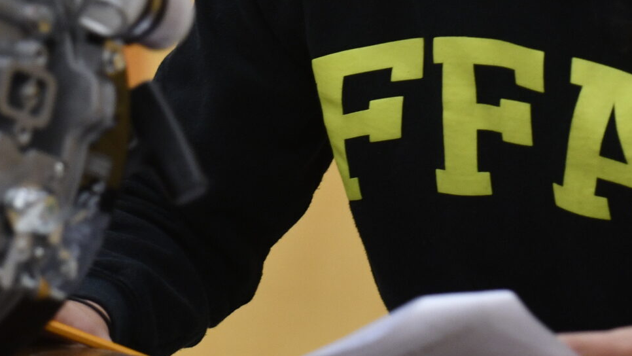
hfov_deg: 4.1
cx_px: 247
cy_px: -114
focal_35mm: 520
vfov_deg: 2.3
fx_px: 8723
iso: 800
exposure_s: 1/320
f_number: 2.8
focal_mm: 125
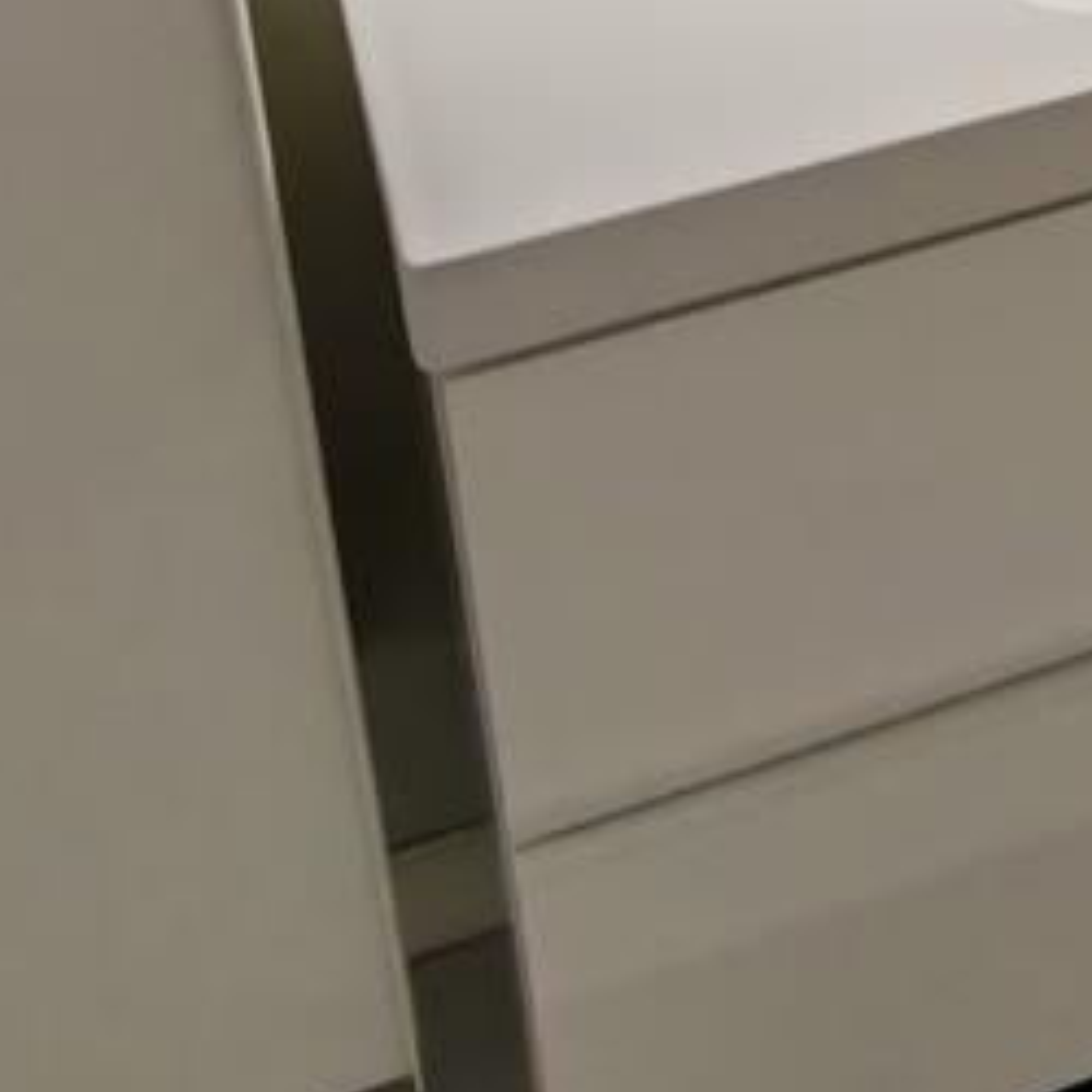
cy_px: -673
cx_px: 1083
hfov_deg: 23.1
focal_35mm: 72
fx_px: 2570
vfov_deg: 19.8
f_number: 2.2
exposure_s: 1/50
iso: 50
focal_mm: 1.96
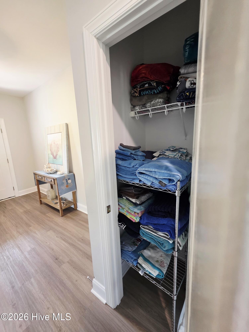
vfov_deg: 106.2
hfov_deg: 89.9
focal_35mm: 13
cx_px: 124
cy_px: 166
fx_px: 125
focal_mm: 2.2
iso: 200
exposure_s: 1/60.2
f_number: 1.9
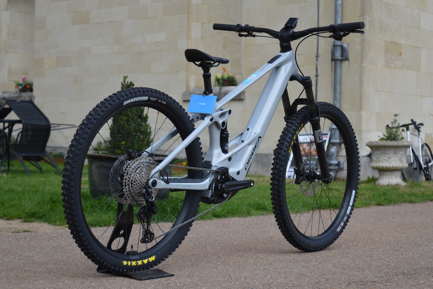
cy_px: 144
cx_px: 216
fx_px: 902
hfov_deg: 27.0
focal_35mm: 75
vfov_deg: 18.2
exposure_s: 1/125
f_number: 5.6
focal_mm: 50
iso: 125
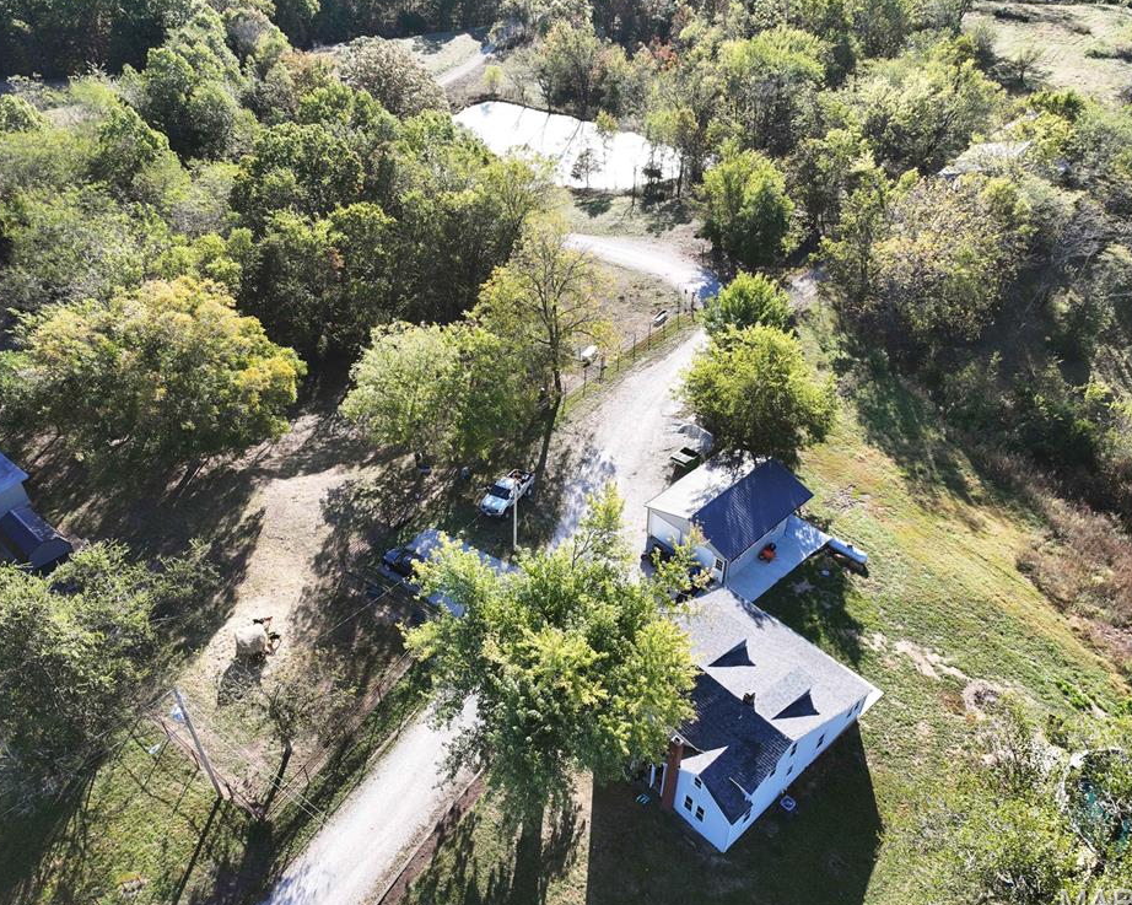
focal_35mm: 26
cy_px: 458
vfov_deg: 54.9
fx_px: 871
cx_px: 554
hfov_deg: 66.0
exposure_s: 1/500
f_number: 2.8
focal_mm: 12.29
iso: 110
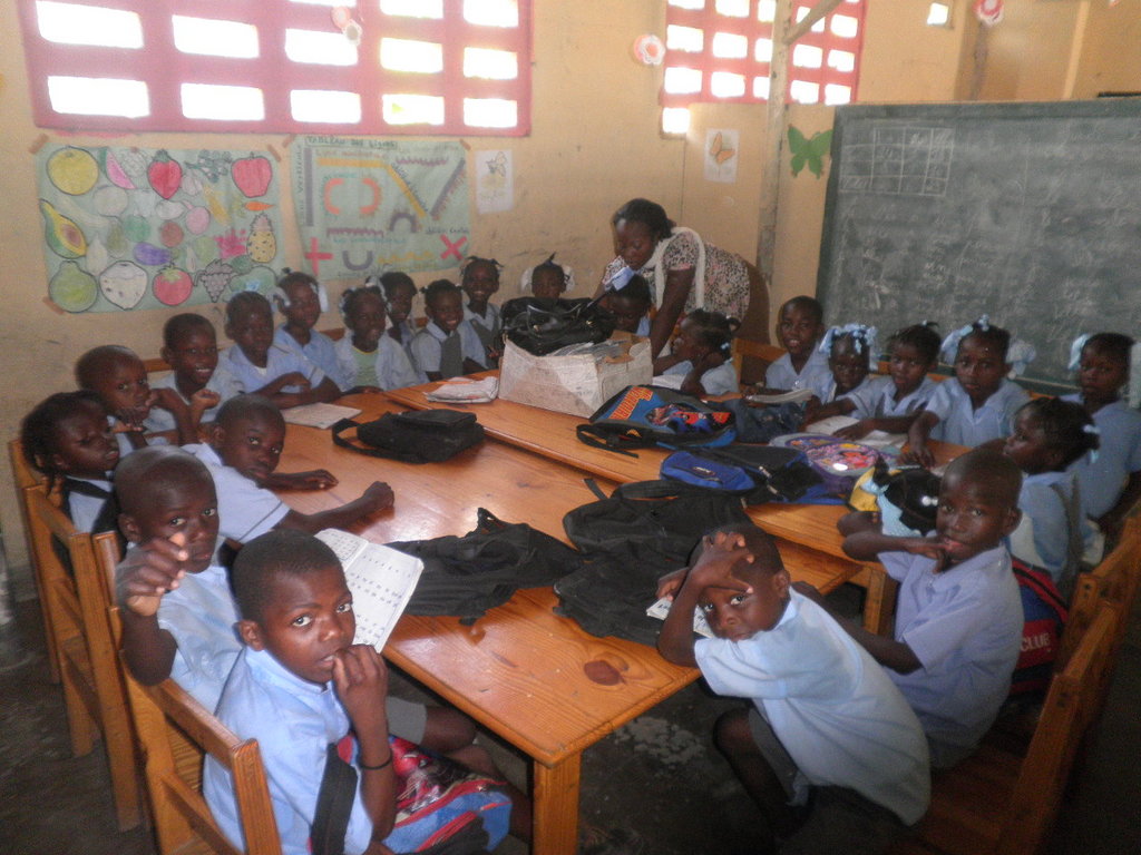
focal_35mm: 26
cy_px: 428
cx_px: 570
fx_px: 857
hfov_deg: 67.3
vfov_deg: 53.1
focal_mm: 4.7
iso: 160
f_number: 2.6
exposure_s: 1/30
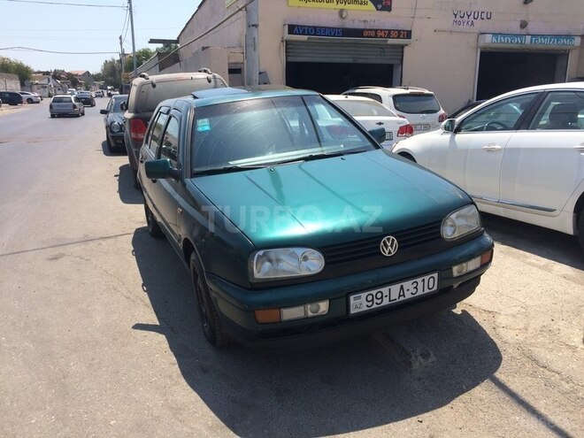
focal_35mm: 29
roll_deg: +0.4
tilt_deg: -13.4
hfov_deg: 61.7
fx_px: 489
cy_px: 219
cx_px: 292
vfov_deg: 48.2
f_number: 2.2
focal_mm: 4.15
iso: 32
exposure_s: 1/1642
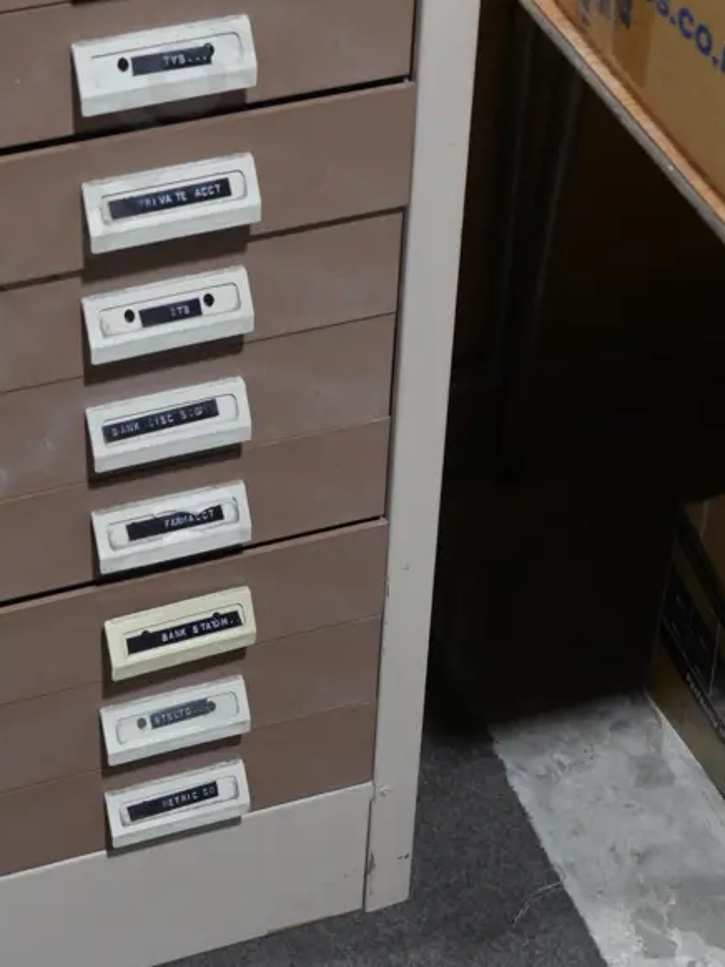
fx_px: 2264
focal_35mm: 81
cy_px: 135
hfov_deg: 18.0
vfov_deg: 23.6
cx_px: 143
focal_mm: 23
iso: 400
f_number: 5.1
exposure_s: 1/60
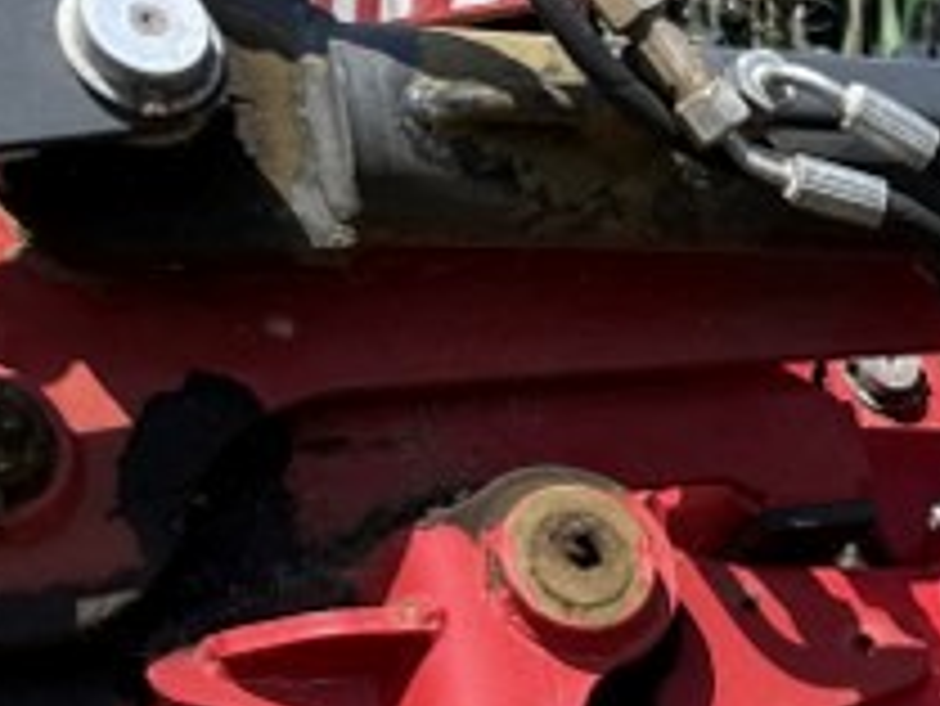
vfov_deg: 14.7
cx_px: 1624
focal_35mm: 92
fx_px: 2500
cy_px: 1129
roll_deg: -5.5
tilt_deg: -14.1
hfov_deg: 17.7
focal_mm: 6.76
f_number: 1.78
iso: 80
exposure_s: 1/3021
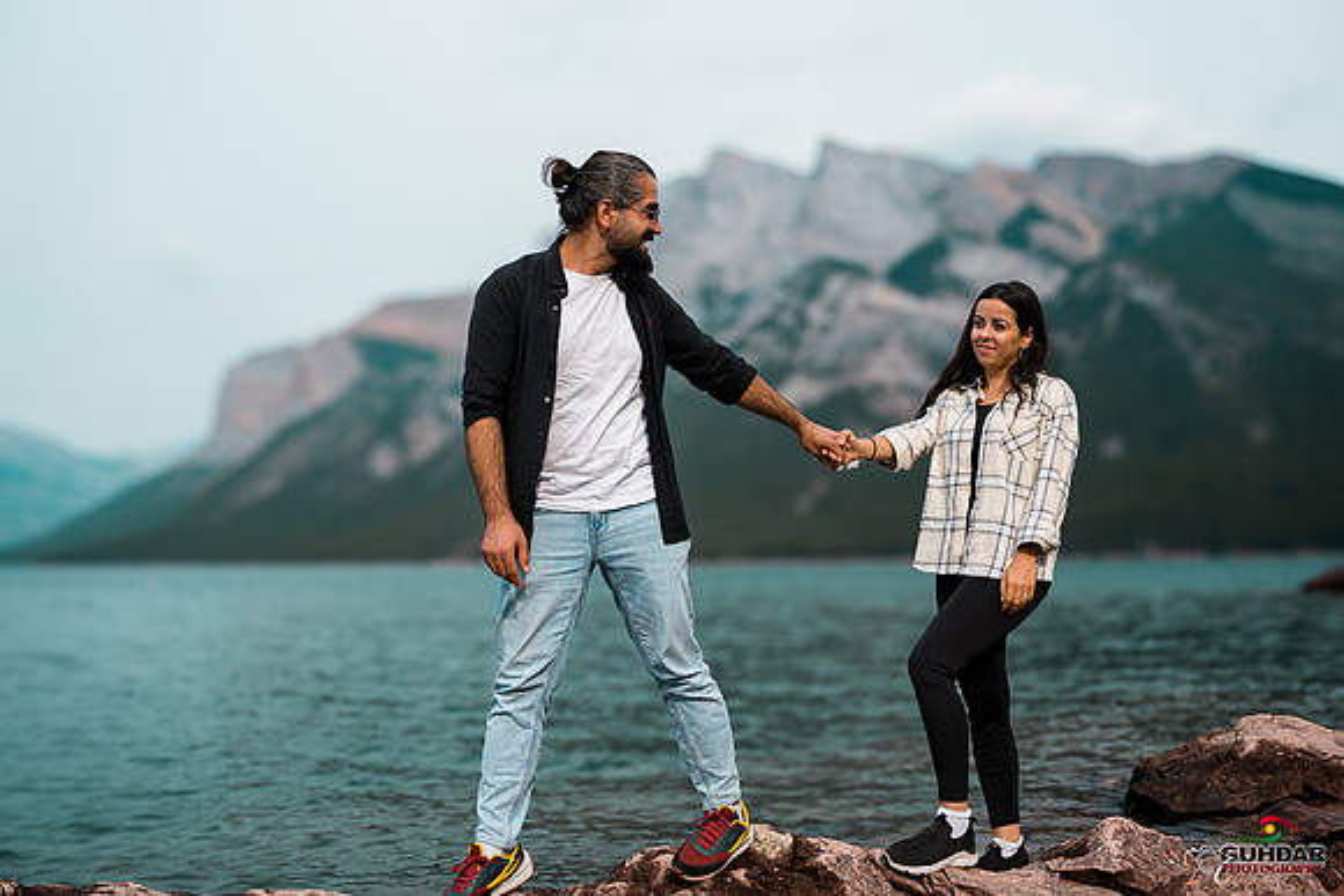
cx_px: 672
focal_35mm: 35
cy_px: 448
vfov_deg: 37.9
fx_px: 1307
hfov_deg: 54.4
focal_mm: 35
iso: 200
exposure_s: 1/4000
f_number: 2.8
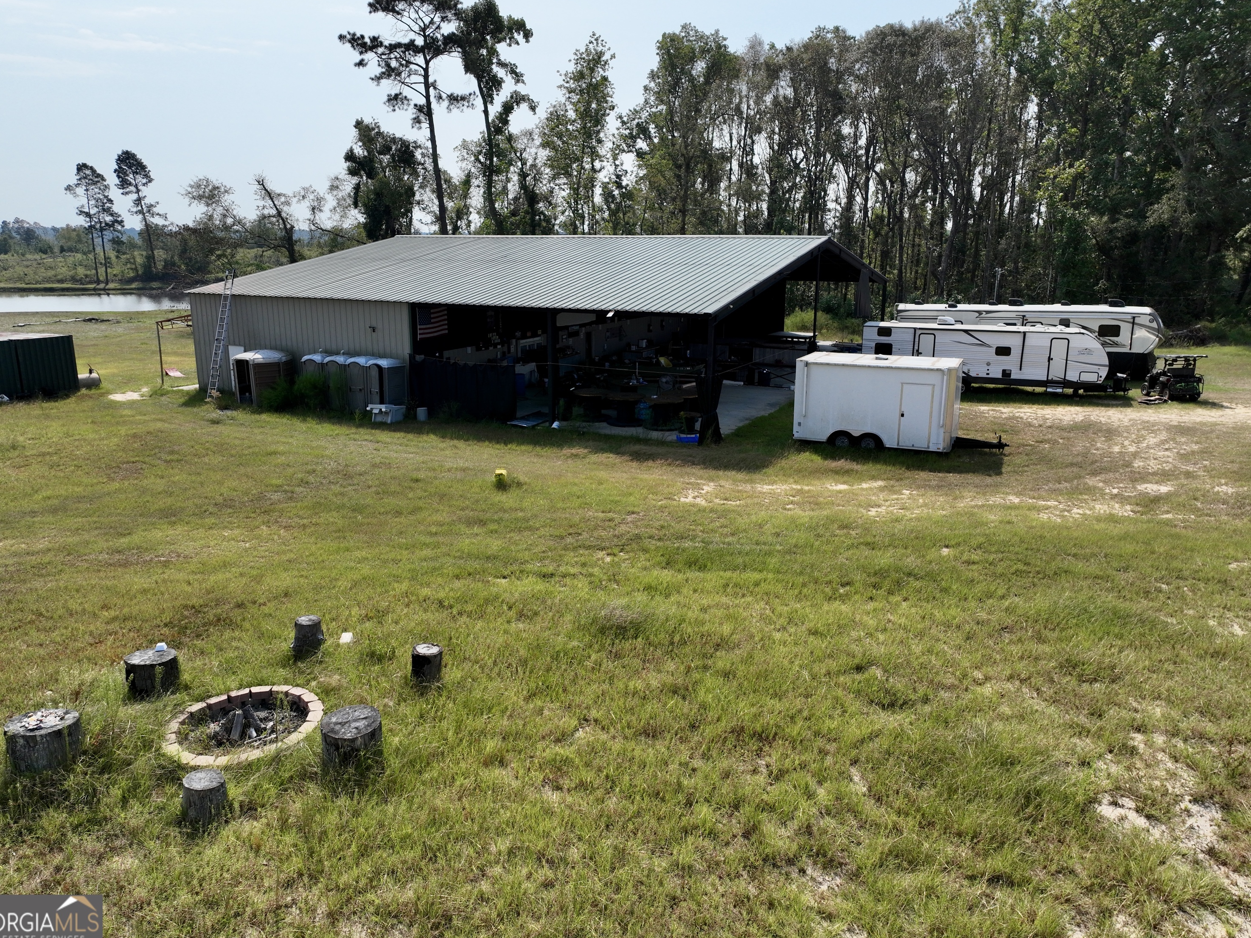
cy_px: 455
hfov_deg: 69.4
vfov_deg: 54.9
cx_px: 608
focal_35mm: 25
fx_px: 903
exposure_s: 1/4000
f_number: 2.8
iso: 200
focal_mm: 12.29
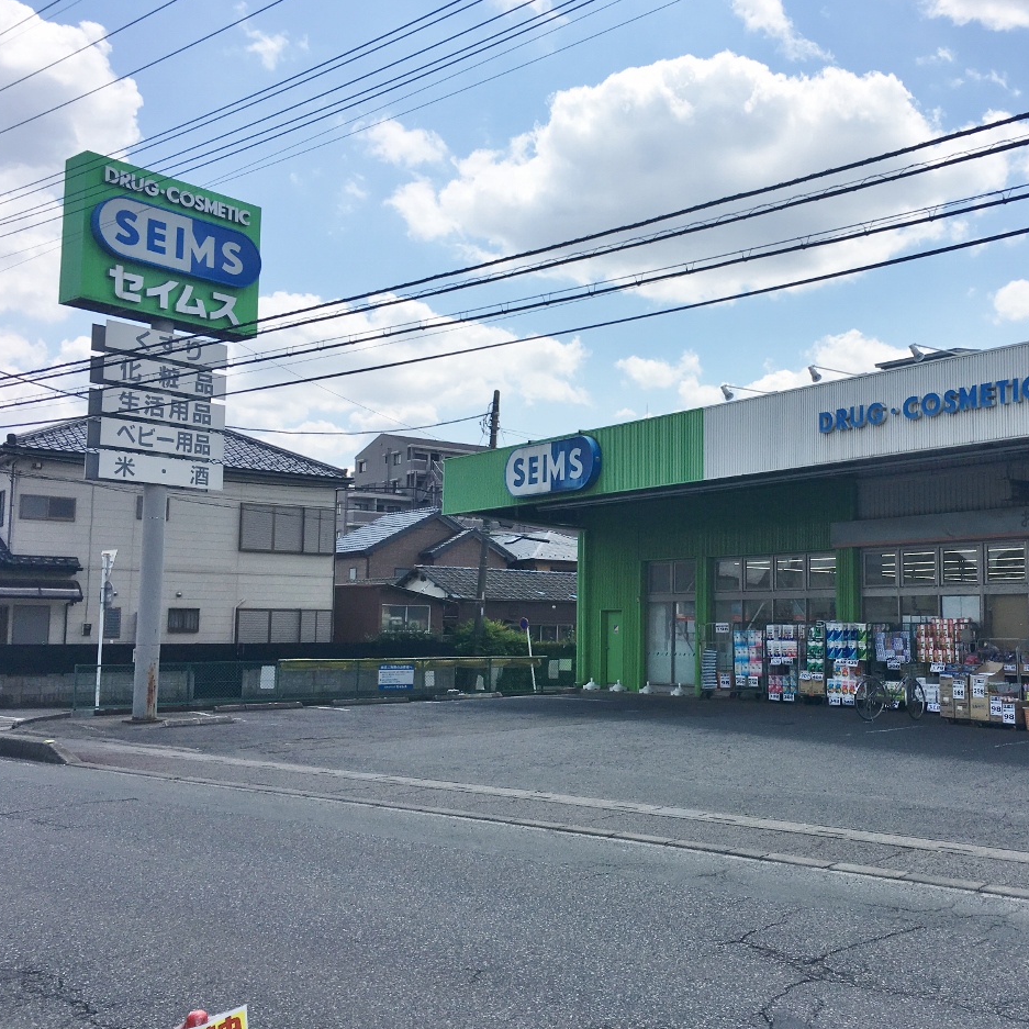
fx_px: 1177
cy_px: 521
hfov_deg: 46.5
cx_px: 689
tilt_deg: +4.2
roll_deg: +0.4
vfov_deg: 47.2
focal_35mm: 35
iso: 25
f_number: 2.2
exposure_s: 1/2198
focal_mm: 4.15
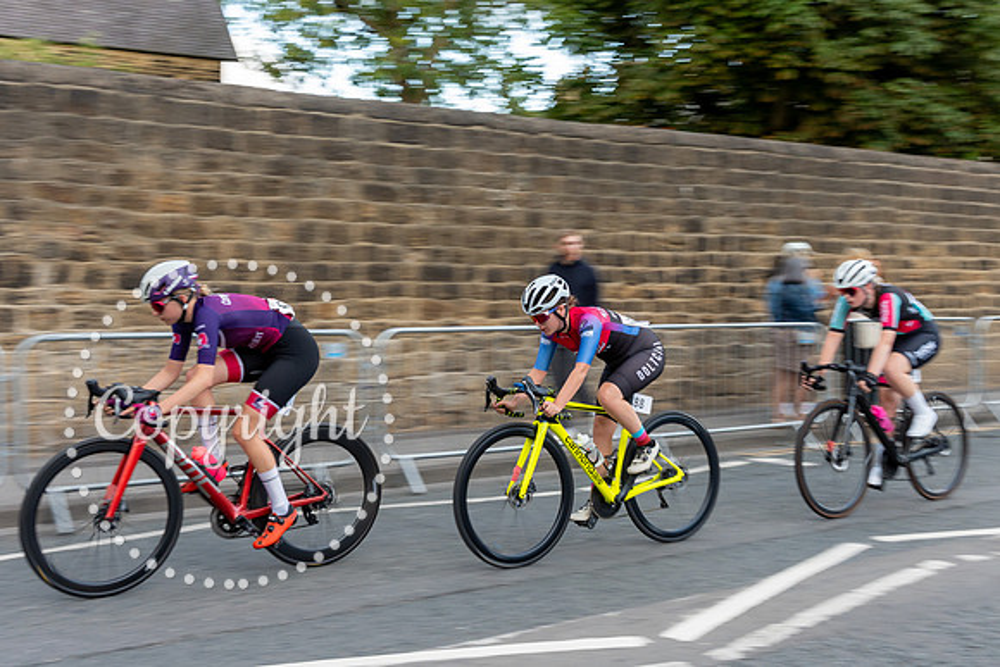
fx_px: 1205
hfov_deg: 45.0
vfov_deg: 30.9
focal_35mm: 43
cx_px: 565
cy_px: 285
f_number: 5.6
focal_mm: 28
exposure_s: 1/160
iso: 500
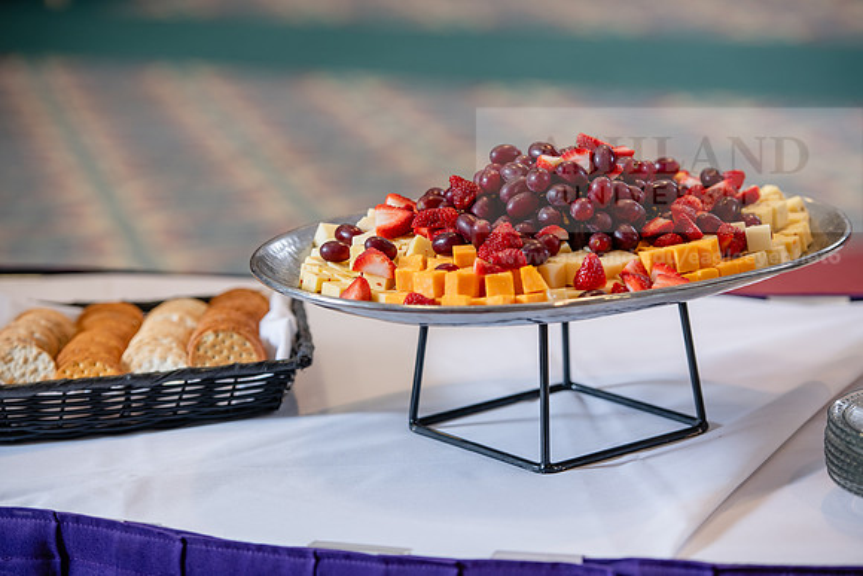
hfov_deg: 16.8
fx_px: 2925
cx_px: 432
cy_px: 288
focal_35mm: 122
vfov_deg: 11.2
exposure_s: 1/160
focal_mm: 122
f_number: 3.5
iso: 320
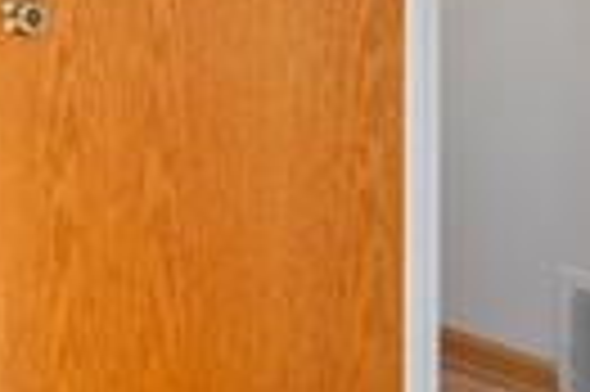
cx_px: -504
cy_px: -110
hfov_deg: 13.6
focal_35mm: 133
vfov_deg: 10.1
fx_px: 2177
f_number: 8
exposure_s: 1/20
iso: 250
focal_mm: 17
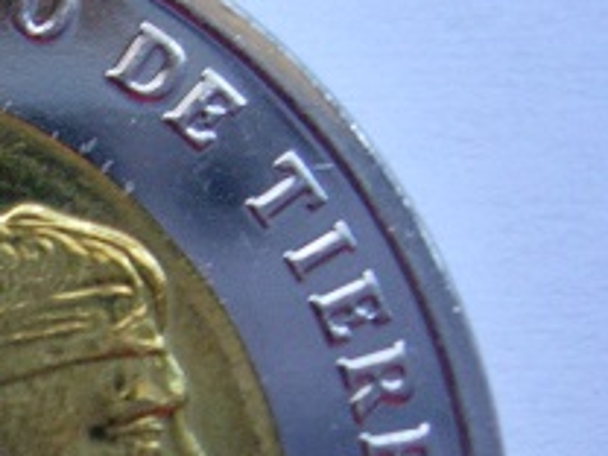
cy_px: 523
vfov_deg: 10.3
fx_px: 2494
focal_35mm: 142
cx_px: -260
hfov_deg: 13.2
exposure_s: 1/32
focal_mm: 7.8
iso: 141
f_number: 2.8
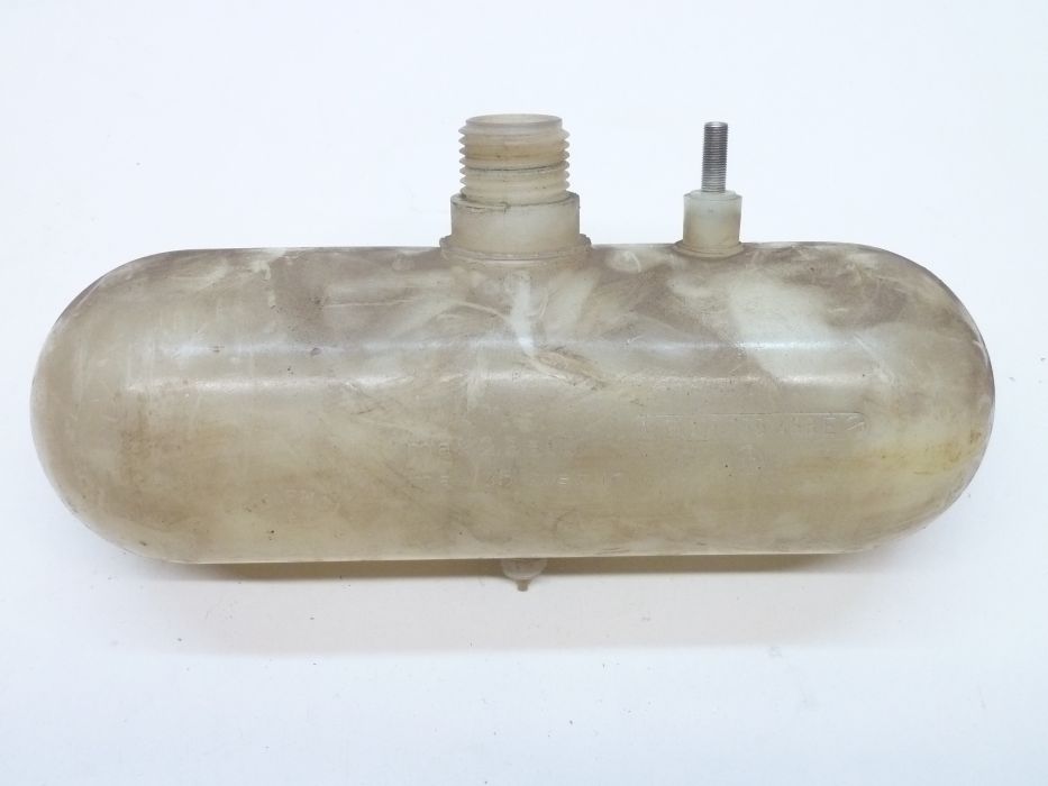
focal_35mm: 37
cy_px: 393
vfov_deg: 38.7
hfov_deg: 50.1
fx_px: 1120
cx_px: 524
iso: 320
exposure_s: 1/30
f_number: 3.6
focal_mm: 6.1
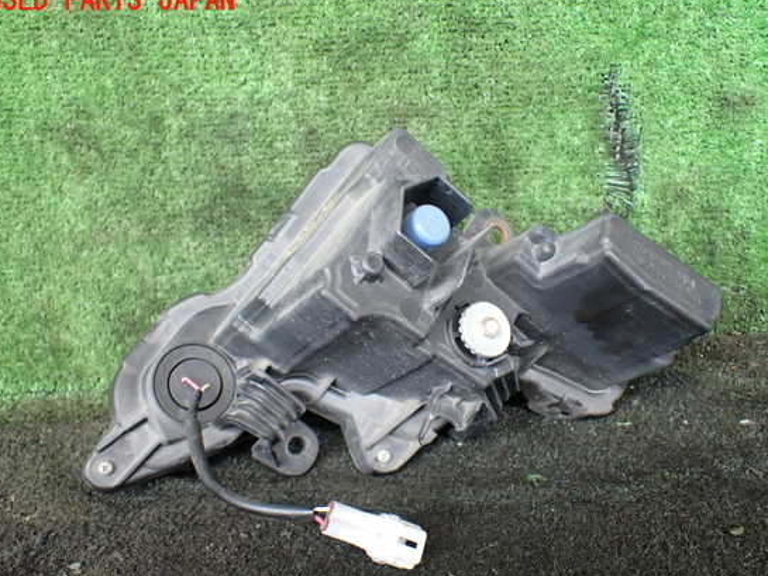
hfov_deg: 55.3
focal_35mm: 33
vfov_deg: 43.0
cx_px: 402
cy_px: 300
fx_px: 732
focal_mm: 5.4
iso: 250
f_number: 2.3
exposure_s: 1/125
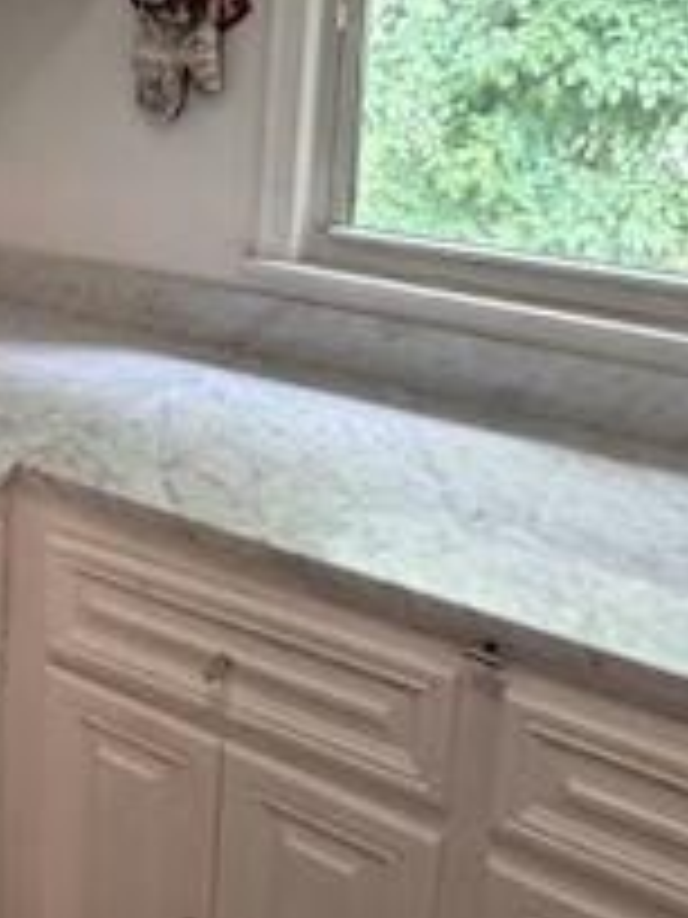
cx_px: 117
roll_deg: -1.7
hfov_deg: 31.8
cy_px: 270
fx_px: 1166
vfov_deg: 42.1
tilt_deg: -13.6
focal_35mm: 44
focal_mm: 2.22
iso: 400
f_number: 2.2
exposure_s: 1/60
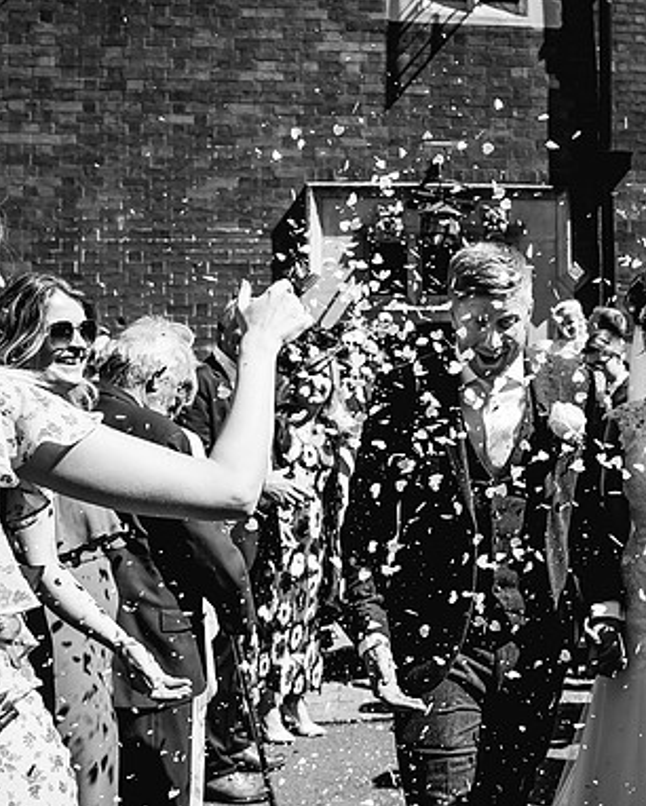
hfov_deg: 34.5
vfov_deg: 44.8
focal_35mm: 41
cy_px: 402
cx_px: 583
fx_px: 979
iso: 160
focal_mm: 28
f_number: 5
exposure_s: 1/640
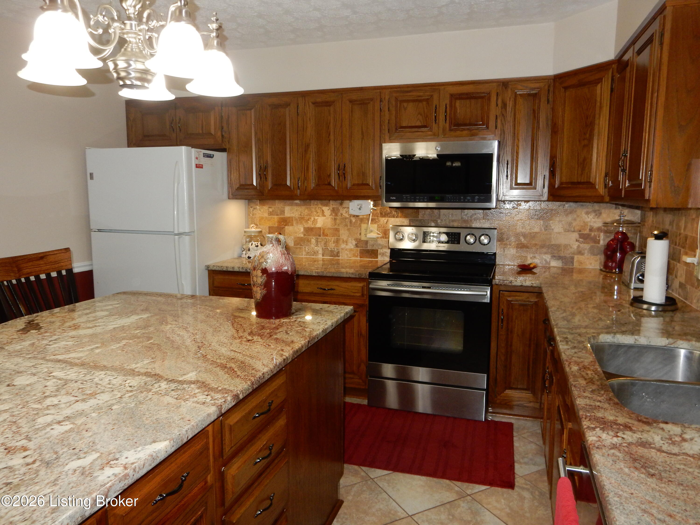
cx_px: 350
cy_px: 262
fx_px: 506
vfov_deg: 54.9
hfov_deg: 69.4
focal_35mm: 25
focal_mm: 4.5
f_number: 3.7
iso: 220
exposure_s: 1/30
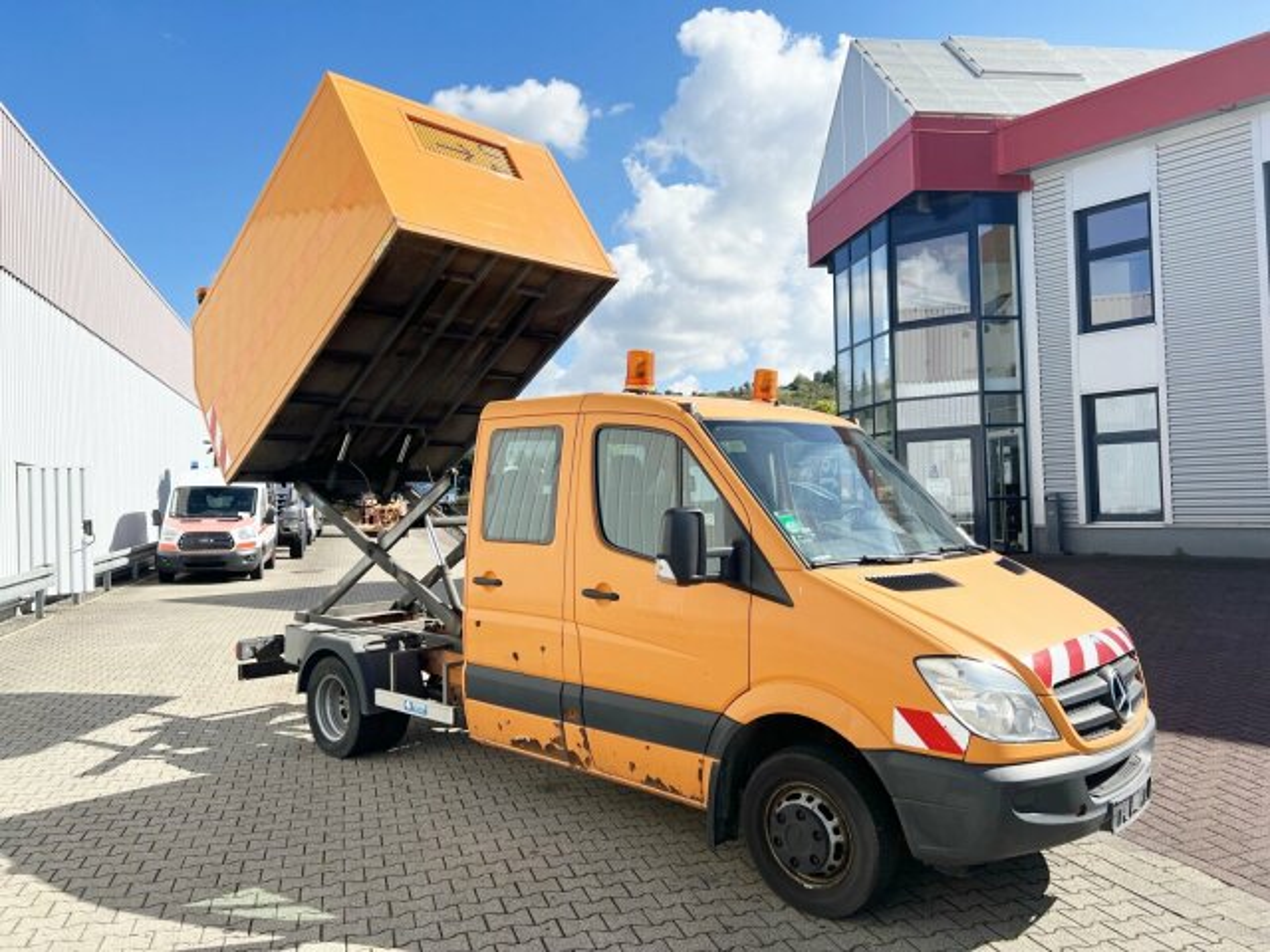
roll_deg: +2.8
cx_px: 635
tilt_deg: +1.4
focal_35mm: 26
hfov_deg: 67.3
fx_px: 954
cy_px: 476
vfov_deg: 53.1
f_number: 1.5
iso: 50
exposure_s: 1/4630
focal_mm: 5.7
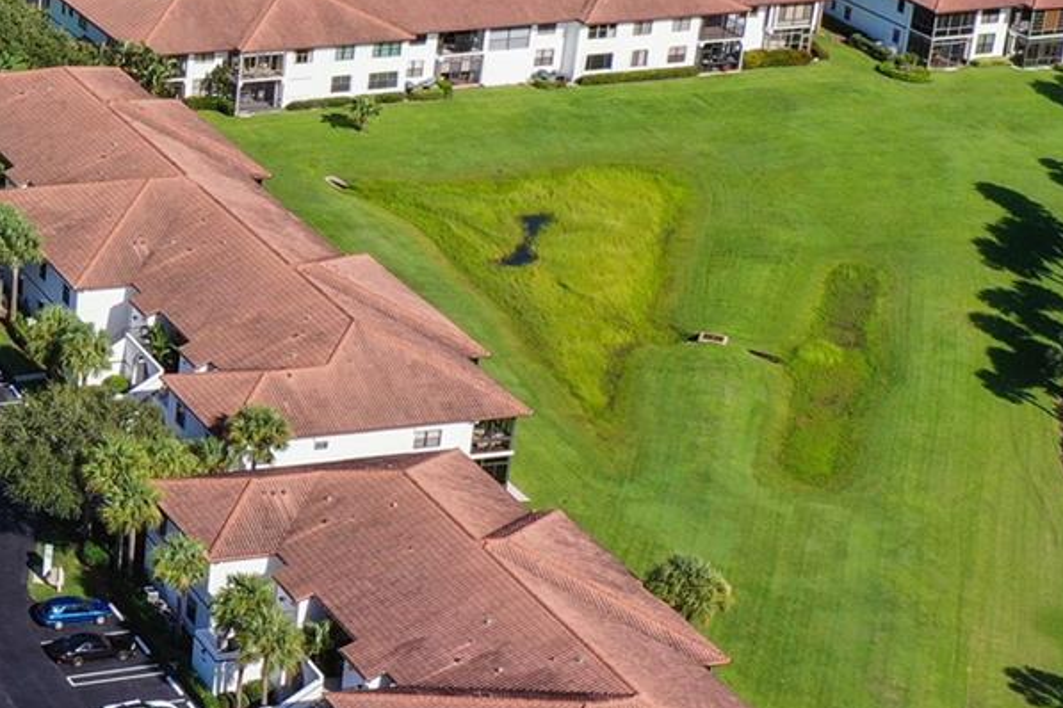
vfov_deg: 14.2
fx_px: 2834
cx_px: -401
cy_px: 170
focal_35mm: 96
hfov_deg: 19.3
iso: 100
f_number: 5
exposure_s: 1/500
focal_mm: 10.26
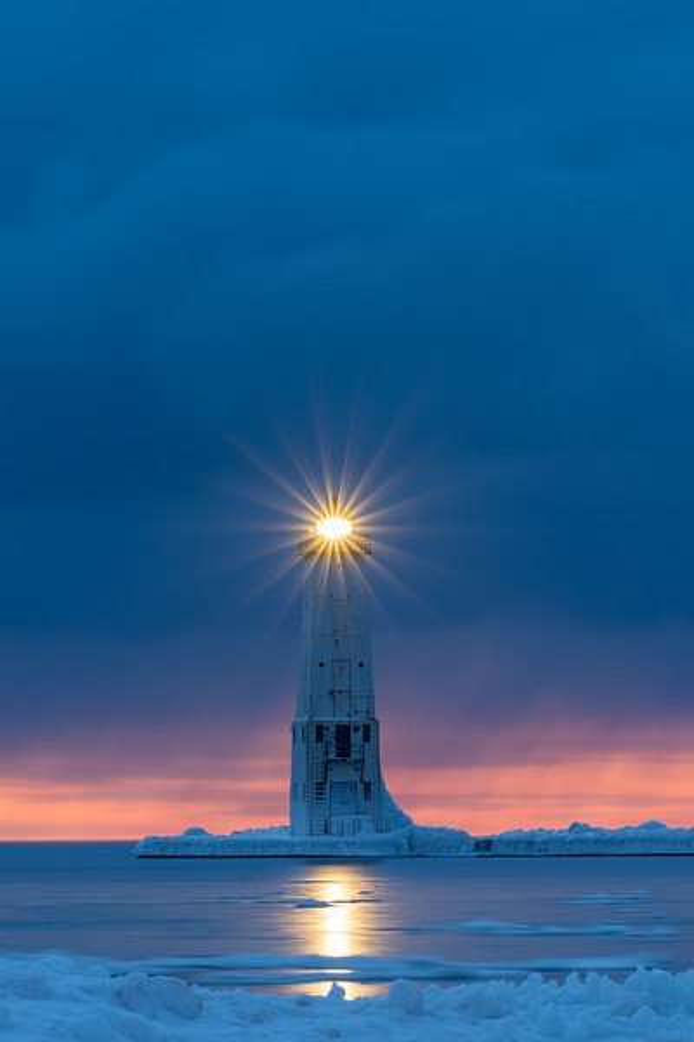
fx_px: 7807
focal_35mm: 270
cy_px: 521
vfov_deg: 7.6
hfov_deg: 5.1
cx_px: 347
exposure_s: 30
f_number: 11
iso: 100
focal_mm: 180
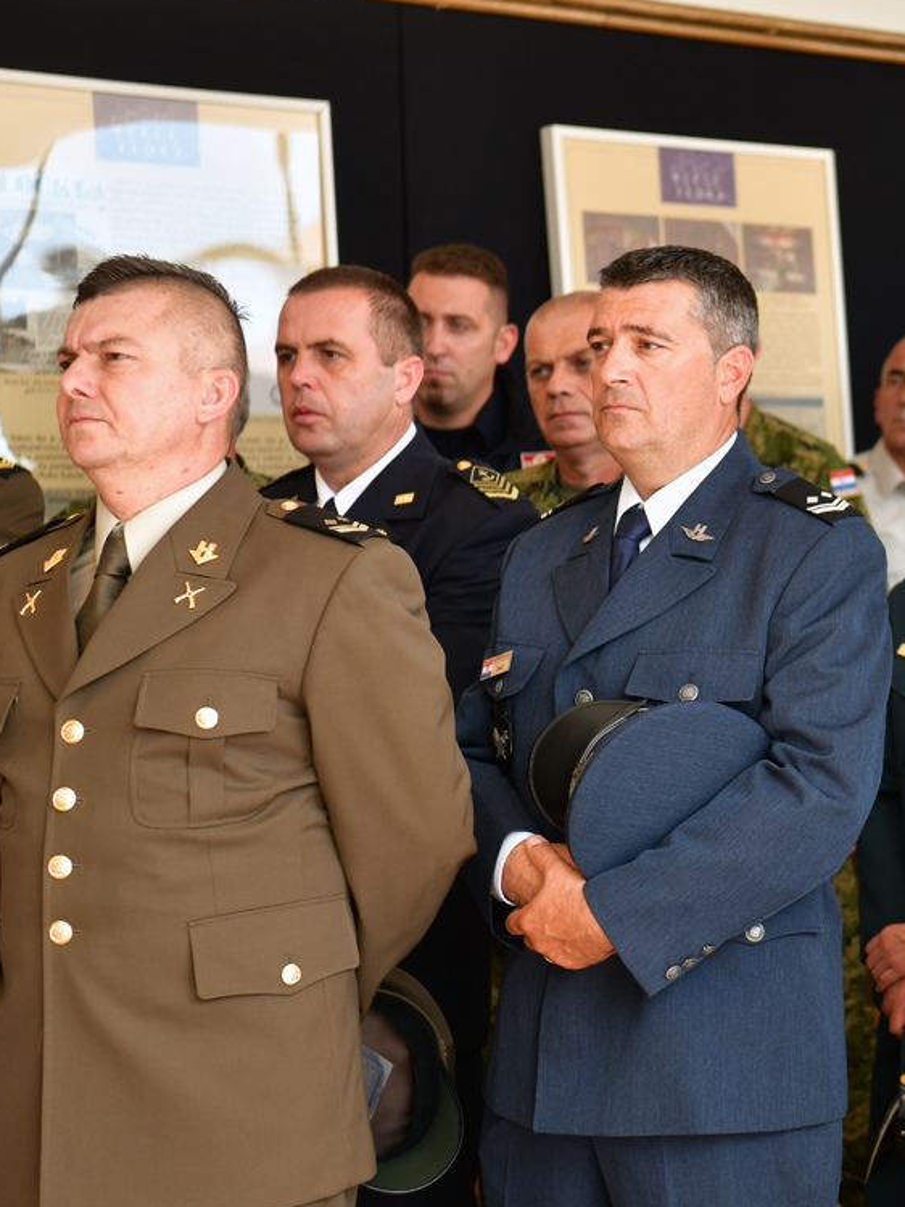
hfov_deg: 14.5
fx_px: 3488
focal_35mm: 100
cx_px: 934
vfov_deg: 19.6
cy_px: 620
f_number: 4
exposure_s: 1/160
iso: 250
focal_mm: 65
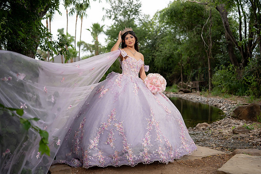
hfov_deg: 53.1
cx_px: 133
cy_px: 88
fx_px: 261
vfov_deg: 36.9
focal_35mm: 36
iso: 80
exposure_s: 1/800
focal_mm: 35
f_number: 2.2
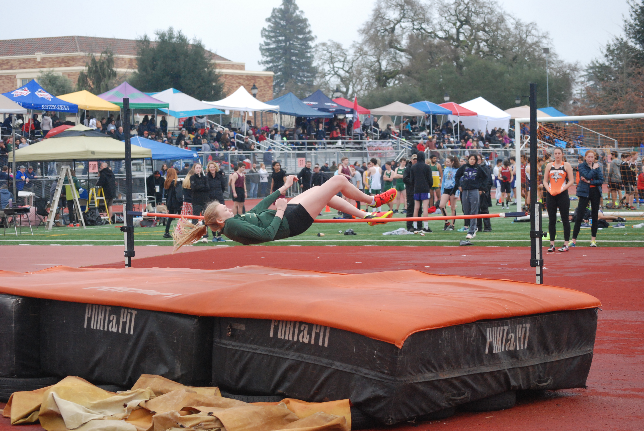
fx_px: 1827
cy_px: 216
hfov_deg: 20.0
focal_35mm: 102
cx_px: 322
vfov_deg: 13.5
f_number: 7.1
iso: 1000
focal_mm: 68
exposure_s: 1/800
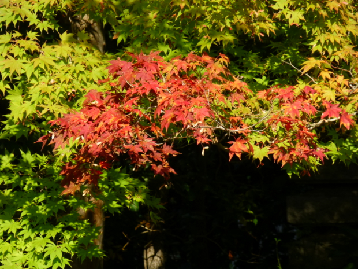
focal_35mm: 456
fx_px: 4716
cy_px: 134
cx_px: 179
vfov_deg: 3.3
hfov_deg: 4.3
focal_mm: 81.7
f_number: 6.3
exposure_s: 1/160
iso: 100
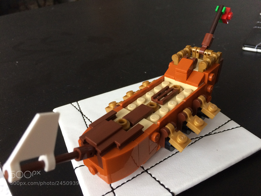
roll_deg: +4.5
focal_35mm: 29
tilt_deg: -33.4
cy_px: 98
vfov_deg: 48.2
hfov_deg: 61.7
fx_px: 219
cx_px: 130
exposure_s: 1/33
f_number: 2.2
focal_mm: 4.15
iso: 250
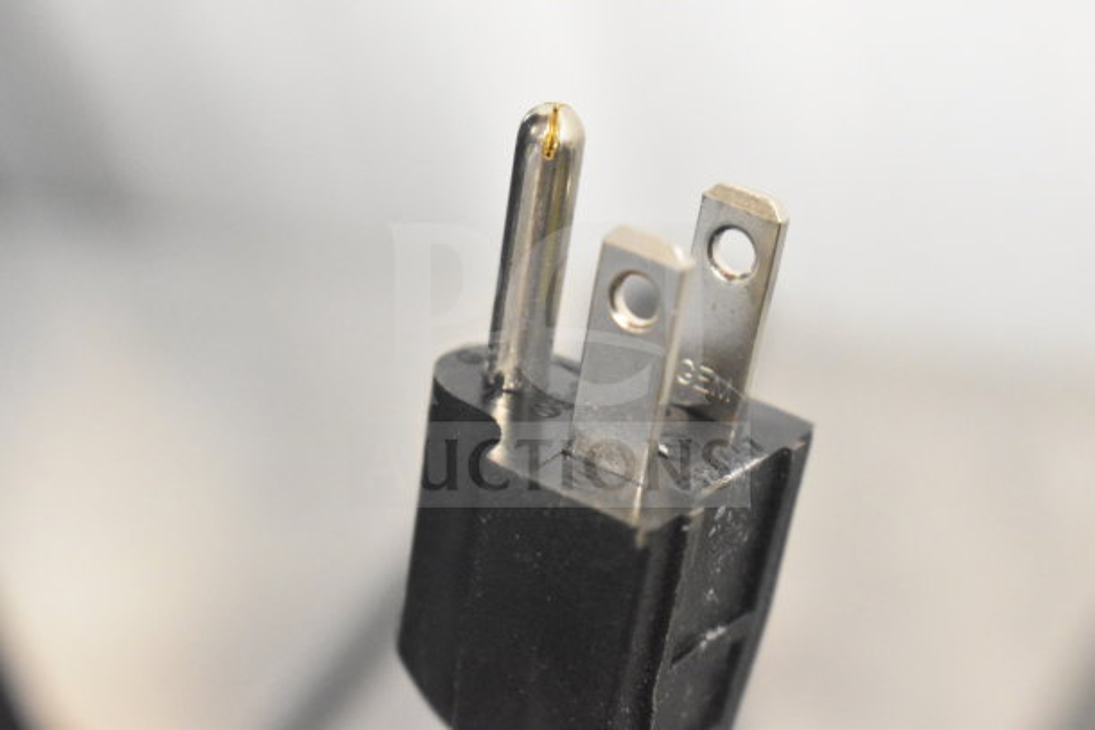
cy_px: 365
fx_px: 2510
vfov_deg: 16.6
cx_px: 548
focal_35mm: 82
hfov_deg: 24.6
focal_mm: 55
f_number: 5.6
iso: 9000
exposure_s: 1/100
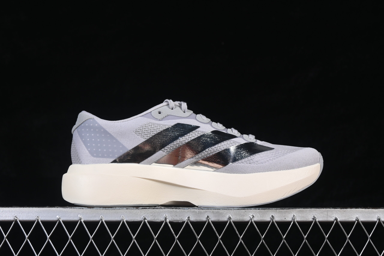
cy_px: 128
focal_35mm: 75
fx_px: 800
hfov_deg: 27.0
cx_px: 192
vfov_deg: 18.2
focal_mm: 50
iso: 160
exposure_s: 1/80
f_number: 8
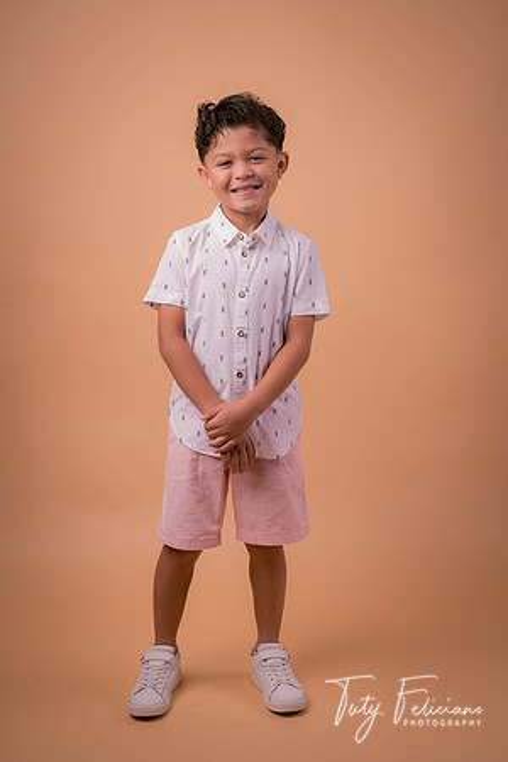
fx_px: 1058
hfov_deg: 27.0
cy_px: 381
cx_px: 254
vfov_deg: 39.6
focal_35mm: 50
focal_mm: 50
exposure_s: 1/200
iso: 80
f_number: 8
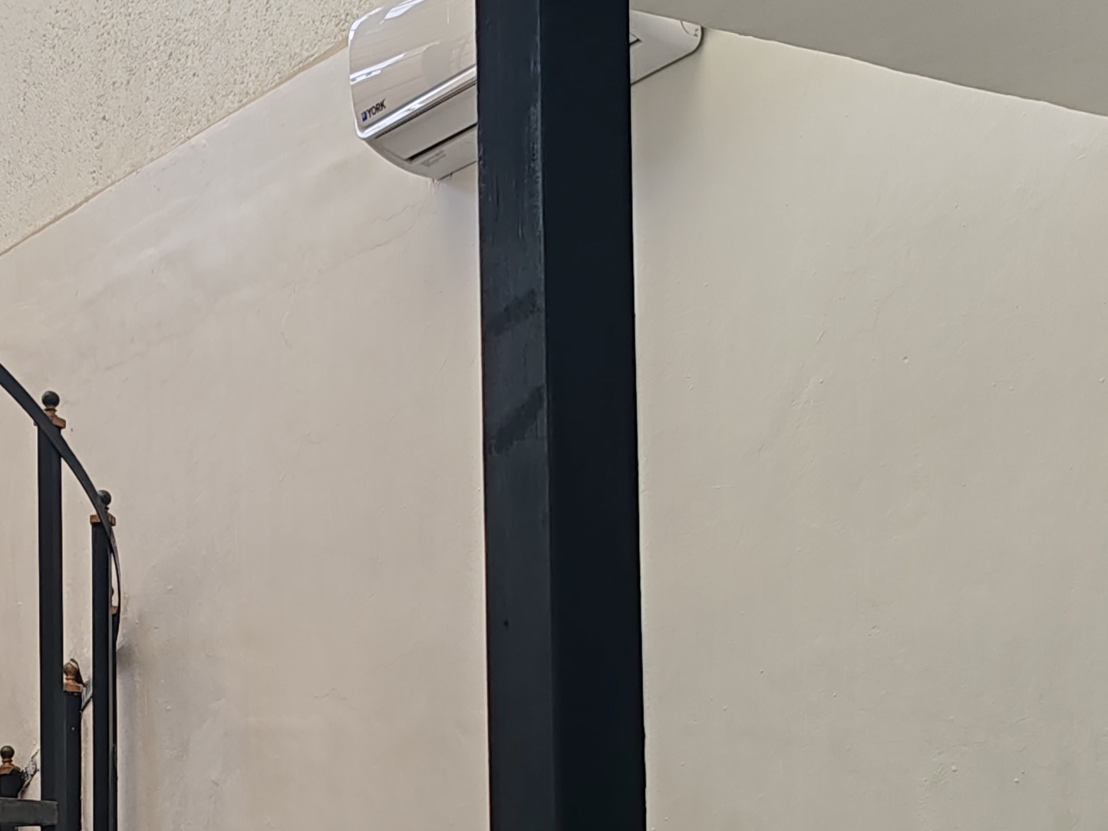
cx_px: 97
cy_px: 885
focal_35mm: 76
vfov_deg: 18.7
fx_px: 2433
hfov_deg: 24.9
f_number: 1.9
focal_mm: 6.12
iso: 50
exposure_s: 1/100
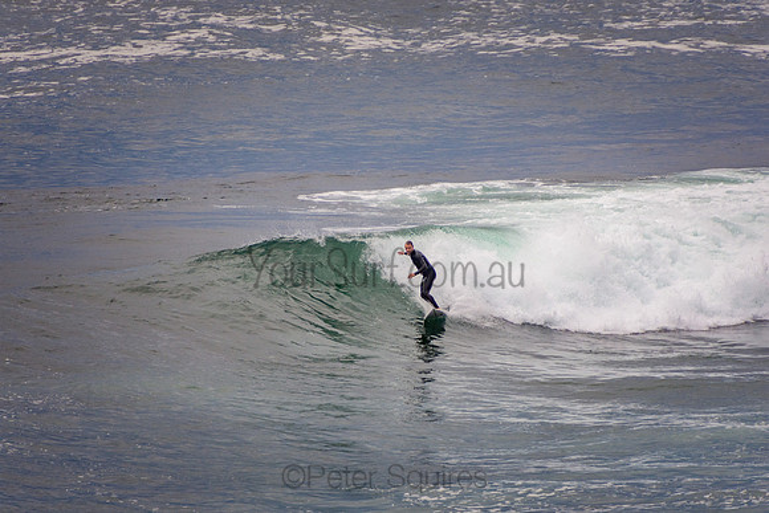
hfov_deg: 3.4
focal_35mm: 600
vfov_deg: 2.3
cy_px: 256
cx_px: 384
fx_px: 12819
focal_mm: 400
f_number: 5.6
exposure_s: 1/800
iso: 450
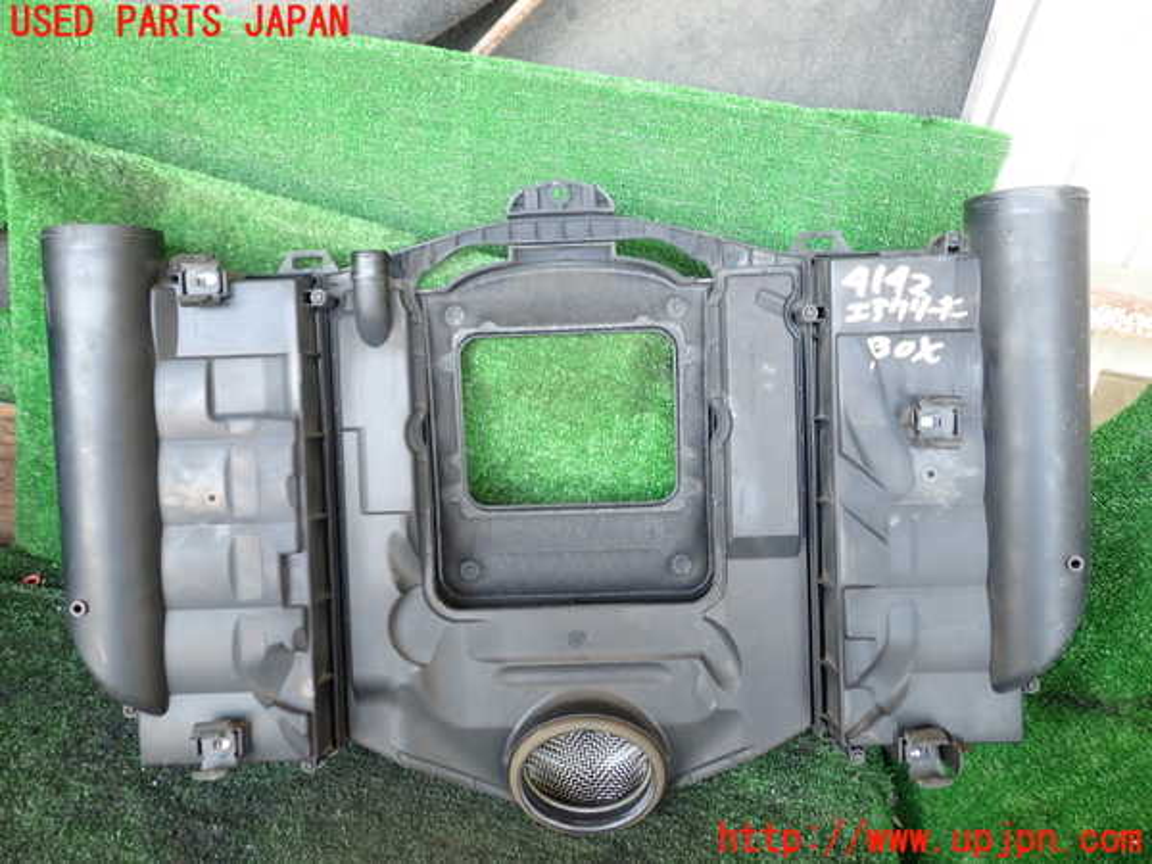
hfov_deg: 60.0
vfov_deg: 46.8
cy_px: 432
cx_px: 576
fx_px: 998
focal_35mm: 30
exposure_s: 1/40
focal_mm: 5.4
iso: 200
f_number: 2.3
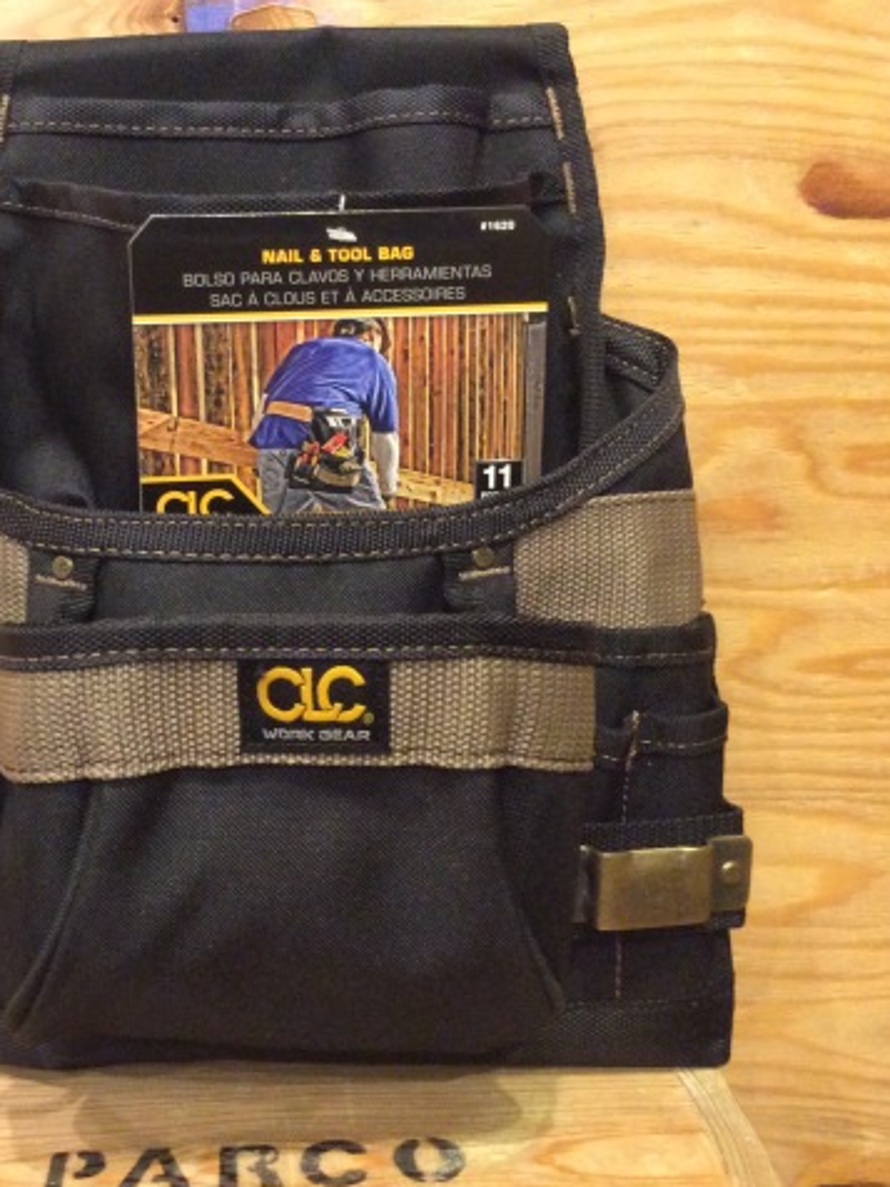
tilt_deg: -13.4
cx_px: 274
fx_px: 1474
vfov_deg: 43.9
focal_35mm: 43
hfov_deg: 33.2
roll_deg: +3.6
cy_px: 594
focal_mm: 3.3
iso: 320
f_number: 2.4
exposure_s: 1/15
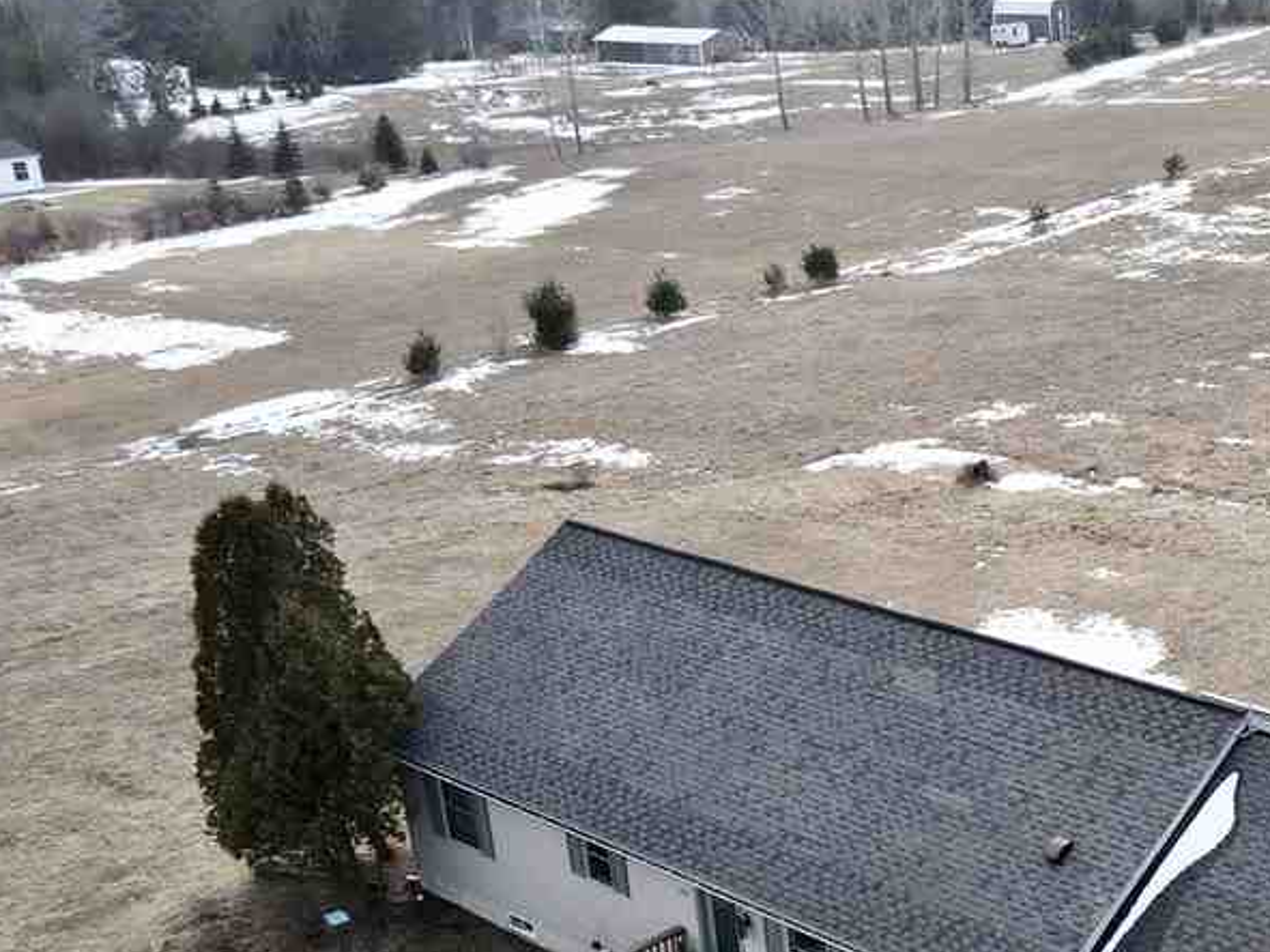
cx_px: 1214
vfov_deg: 27.5
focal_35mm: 52
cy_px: 763
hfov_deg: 34.2
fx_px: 1907
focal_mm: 4.5
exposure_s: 1/180
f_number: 2.8
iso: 100
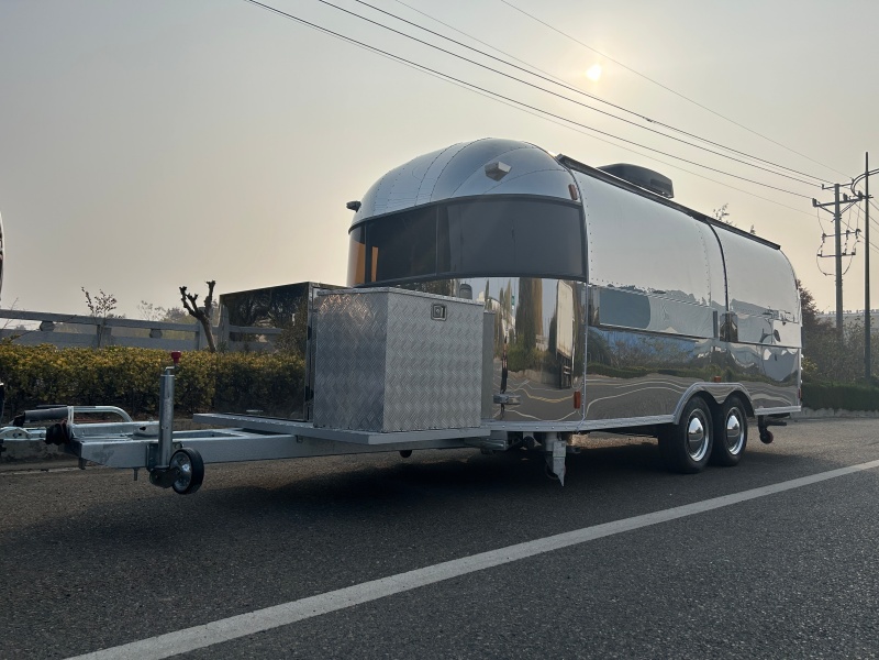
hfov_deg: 67.3
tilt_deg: +4.9
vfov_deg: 53.1
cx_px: 440
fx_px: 660
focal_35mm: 26
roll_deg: +0.0
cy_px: 330
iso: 50
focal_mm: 5.7
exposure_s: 1/11364
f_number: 1.5
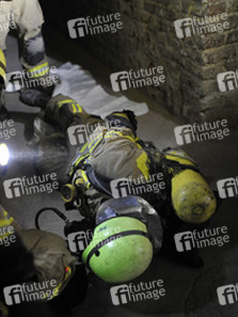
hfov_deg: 27.0
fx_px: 467
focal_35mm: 51
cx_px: 2
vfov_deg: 37.5
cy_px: 159
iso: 2500
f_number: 1.6
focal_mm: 35
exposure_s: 1/80
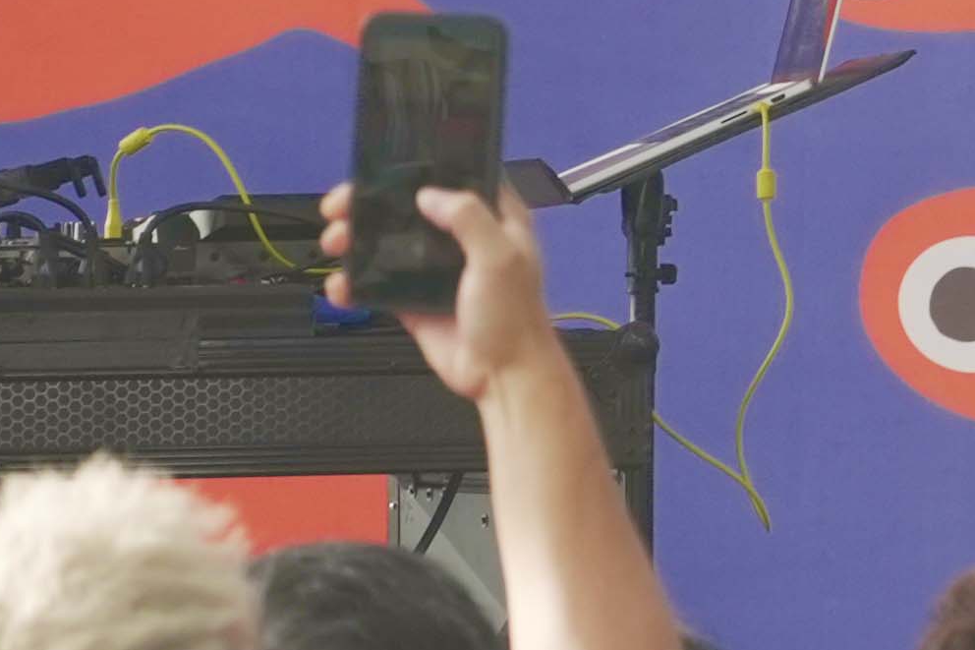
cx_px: 2707
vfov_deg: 1.6
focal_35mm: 847
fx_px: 22944
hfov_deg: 2.4
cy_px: -264
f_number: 6.3
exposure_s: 1/640
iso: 640
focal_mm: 119.9
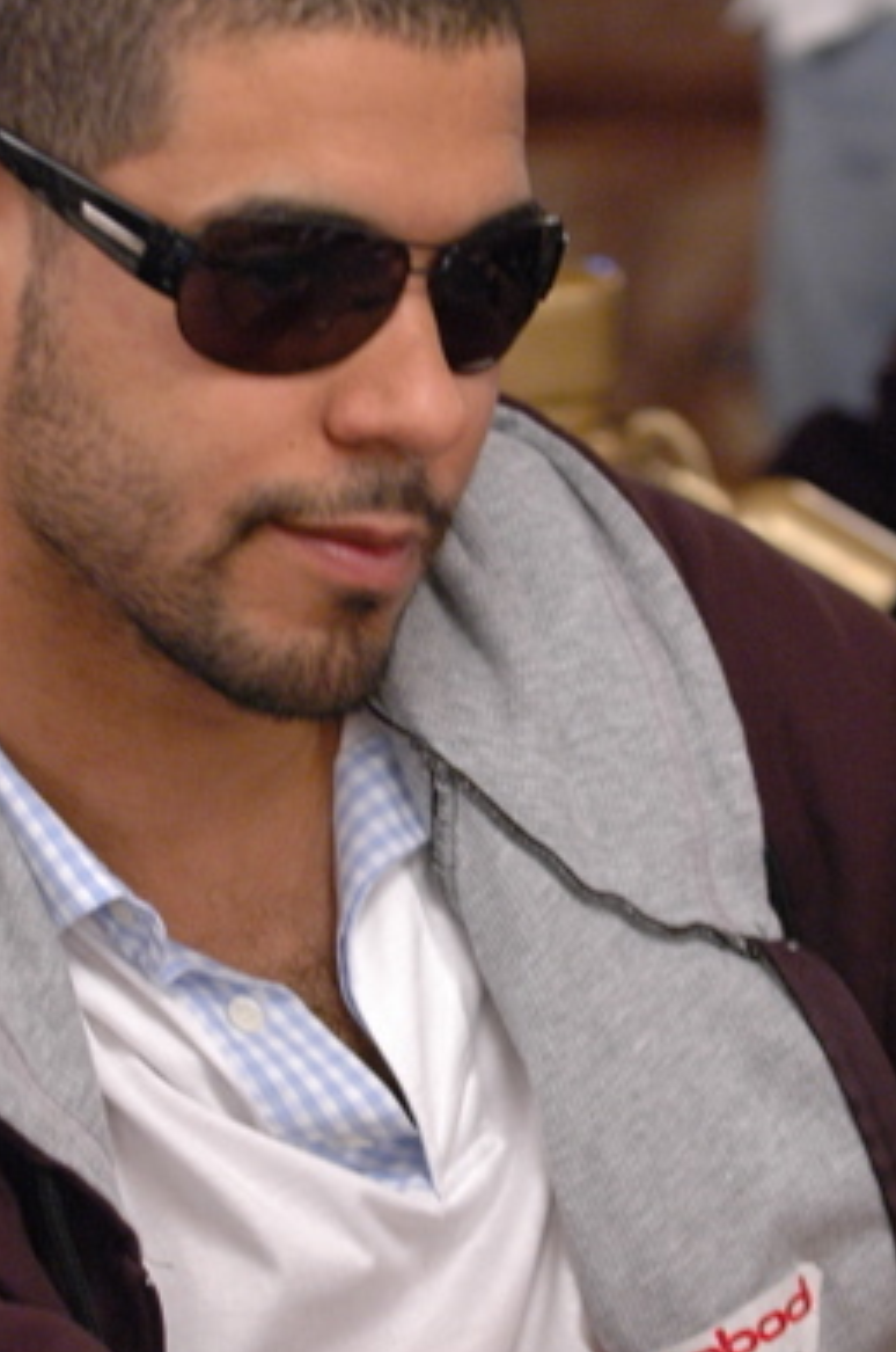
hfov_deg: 5.9
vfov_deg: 8.9
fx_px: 8692
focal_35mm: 232
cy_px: 919
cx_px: 445
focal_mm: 86
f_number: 2.8
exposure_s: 1/60
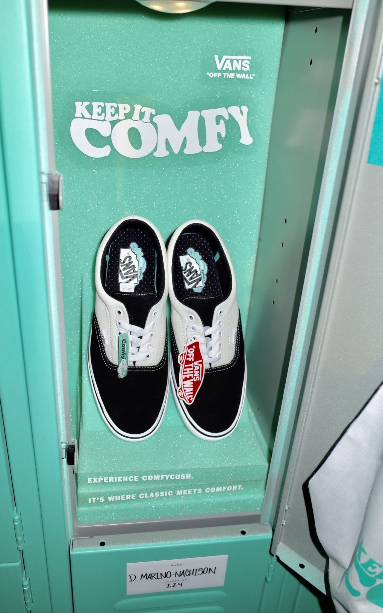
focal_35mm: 29
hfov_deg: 43.1
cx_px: 177
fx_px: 484
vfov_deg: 64.6
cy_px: 302
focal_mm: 18.3
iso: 100
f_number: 2.8
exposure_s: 1/200
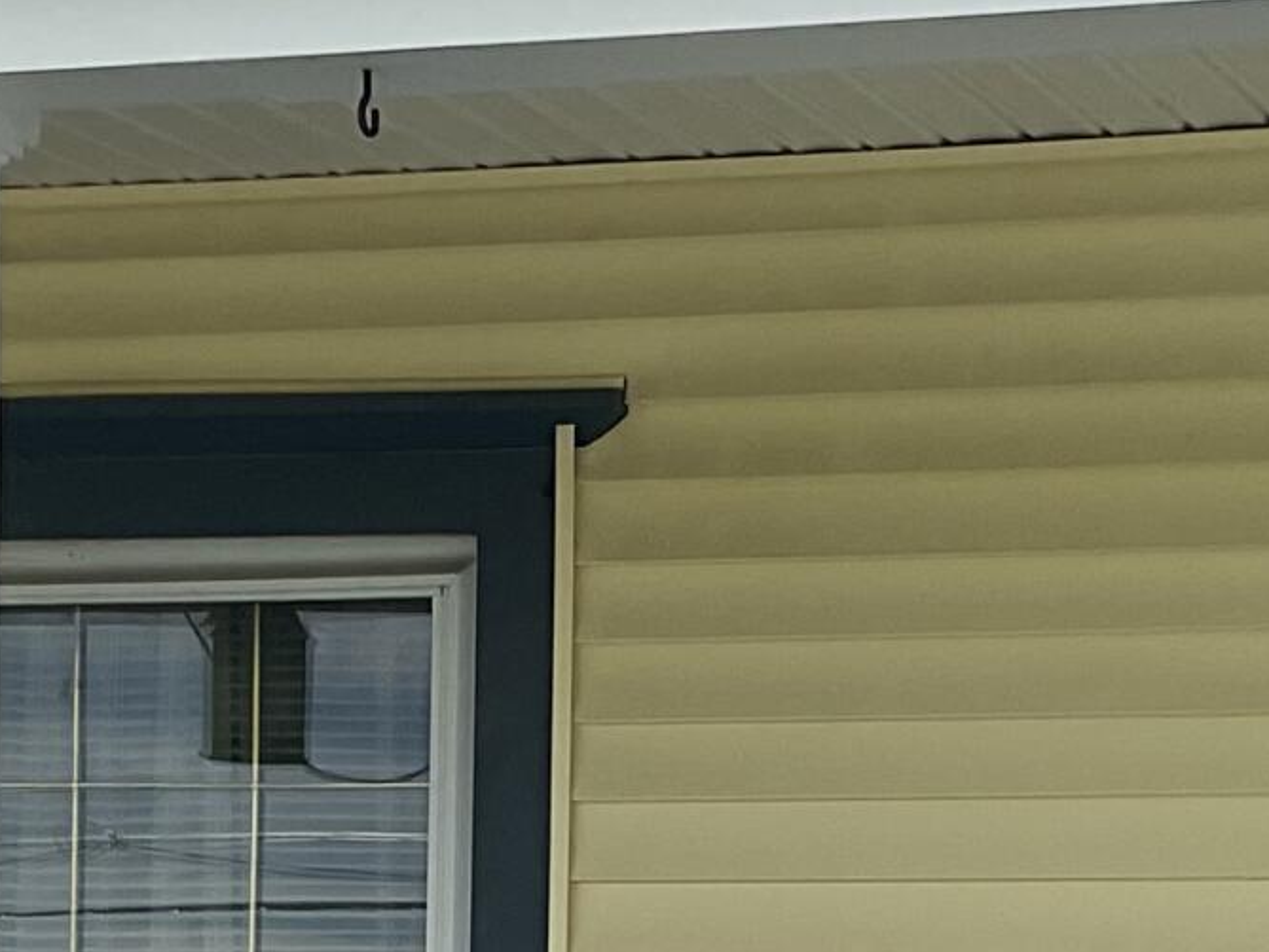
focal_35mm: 130
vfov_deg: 11.1
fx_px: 4767
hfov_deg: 15.1
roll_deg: -1.3
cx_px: 829
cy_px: 1341
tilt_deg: -1.3
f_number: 1.8
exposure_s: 1/816
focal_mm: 3
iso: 16
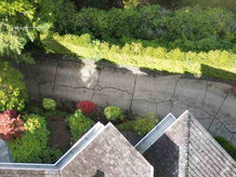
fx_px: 601
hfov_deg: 21.8
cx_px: 201
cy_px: 251
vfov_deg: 15.7
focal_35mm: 88
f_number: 1.7
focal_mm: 6.72
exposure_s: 1/725
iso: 150
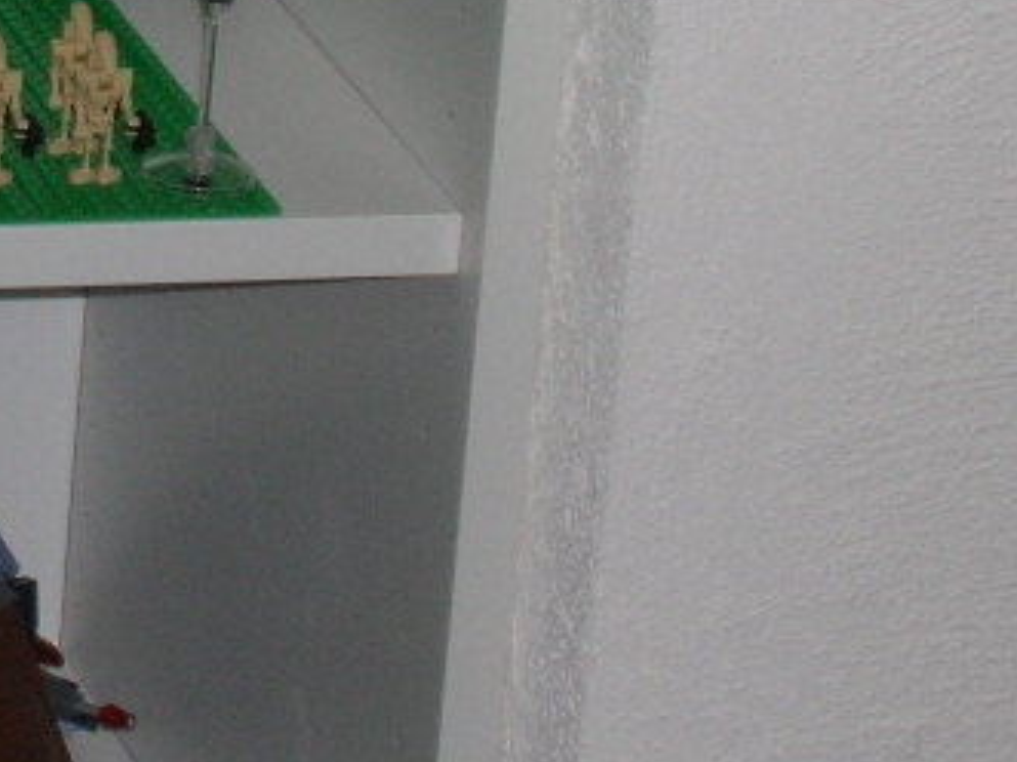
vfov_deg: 5.1
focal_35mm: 291
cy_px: -144
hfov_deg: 6.7
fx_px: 8546
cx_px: -402
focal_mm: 15.7
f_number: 4.7
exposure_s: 1/60.1
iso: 109
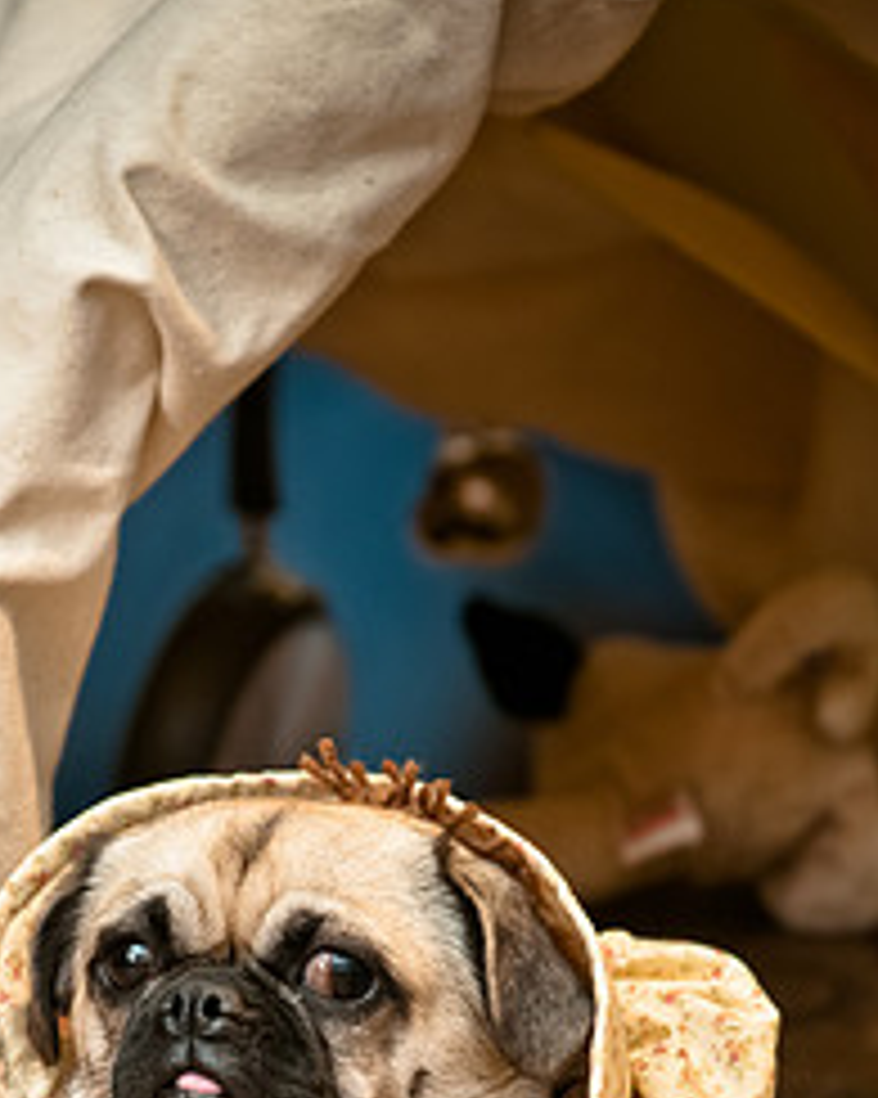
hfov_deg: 3.0
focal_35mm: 519
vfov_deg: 3.7
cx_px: 295
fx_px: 16869
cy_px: 986
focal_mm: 200
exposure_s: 1/200
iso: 200
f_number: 3.5
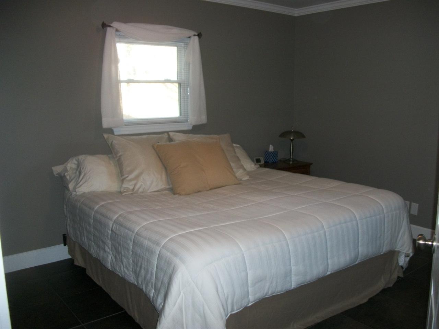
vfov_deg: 44.2
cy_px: 164
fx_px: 406
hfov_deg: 56.8
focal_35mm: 32
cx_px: 220
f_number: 2.9
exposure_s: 1/40
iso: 160
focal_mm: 5.7
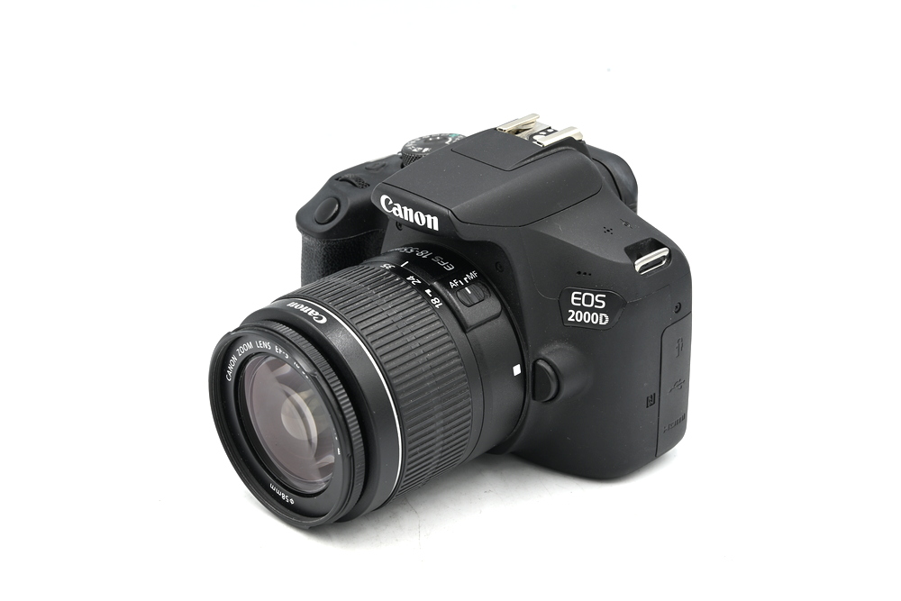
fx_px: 1877
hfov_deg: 27.0
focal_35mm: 75
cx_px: 450
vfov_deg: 18.2
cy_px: 300
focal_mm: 75
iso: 100
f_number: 14
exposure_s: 1/13
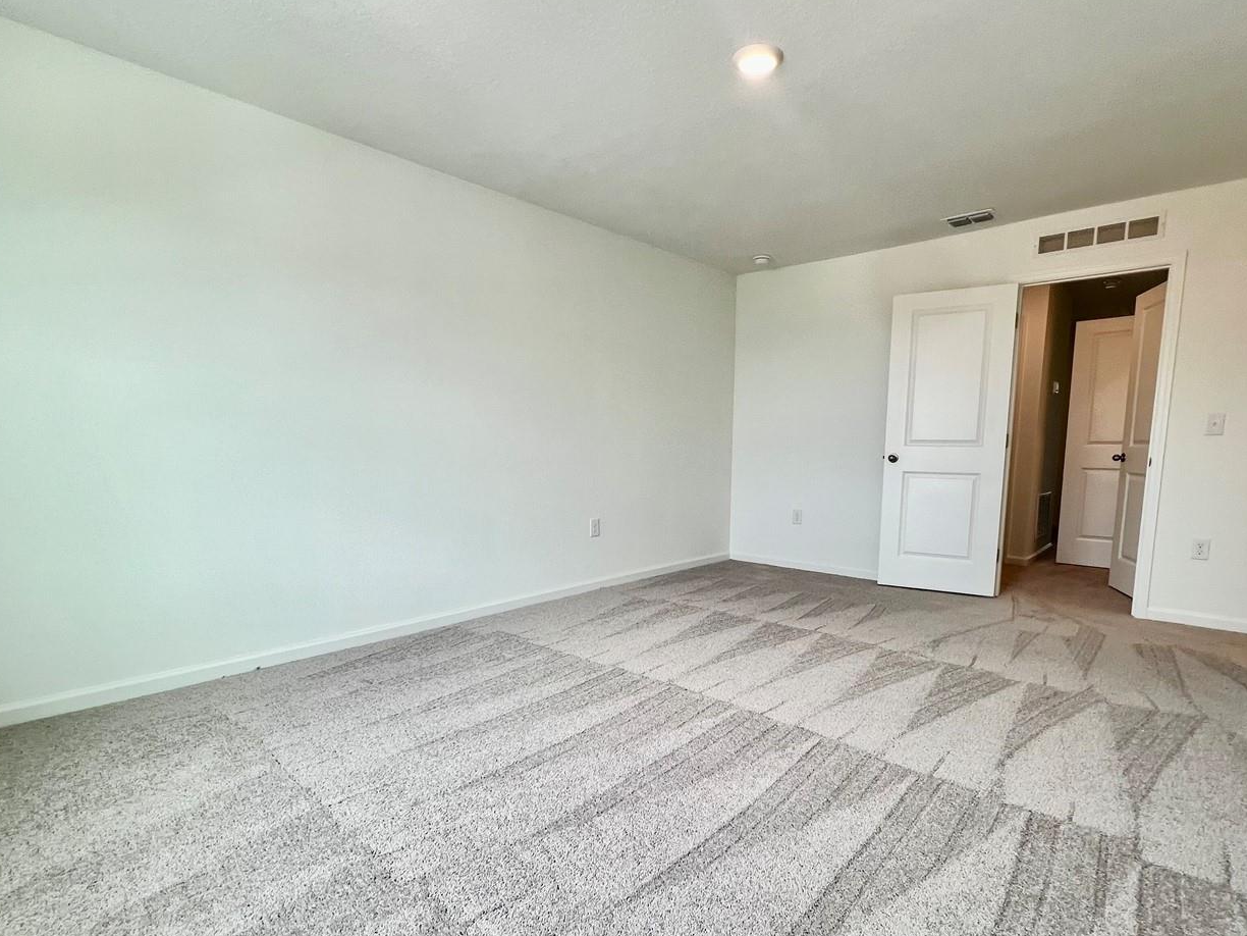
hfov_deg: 91.0
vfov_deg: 74.3
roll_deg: -1.7
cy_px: 534
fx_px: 612
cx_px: 655
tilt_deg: -8.2
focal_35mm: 17
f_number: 1.8
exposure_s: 1/120
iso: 40
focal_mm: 1.57
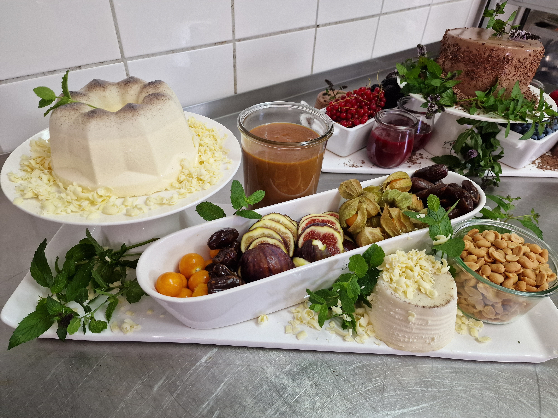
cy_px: 209
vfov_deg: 58.9
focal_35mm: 23
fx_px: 371
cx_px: 279
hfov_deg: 73.9
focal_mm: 6.4
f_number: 1.8
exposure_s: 1/100
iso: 400
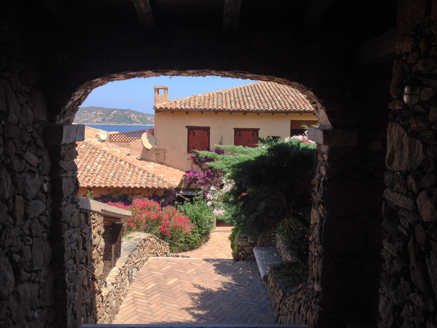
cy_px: 164
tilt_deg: -9.5
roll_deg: -0.2
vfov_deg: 40.7
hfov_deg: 52.6
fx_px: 442
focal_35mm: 35
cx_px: 218
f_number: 2.4
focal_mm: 4.28
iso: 50
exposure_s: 1/557
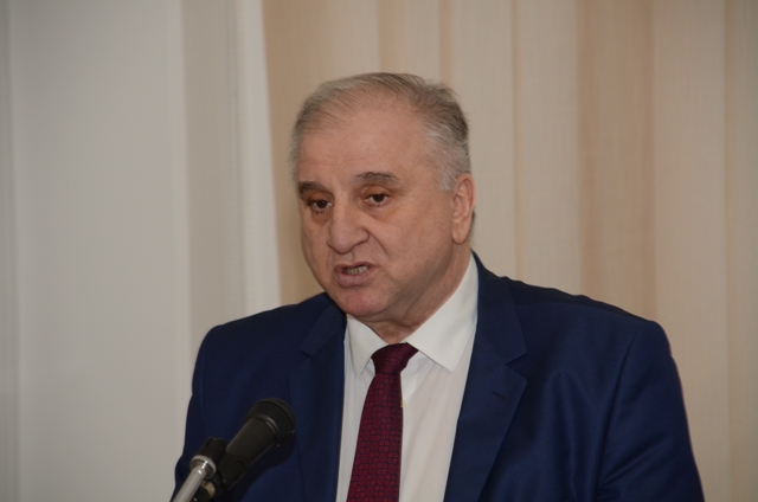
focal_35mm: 202
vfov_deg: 6.8
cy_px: 251
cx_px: 379
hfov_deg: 10.2
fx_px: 4255
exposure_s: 1/50
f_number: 5.6
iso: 400
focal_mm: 135
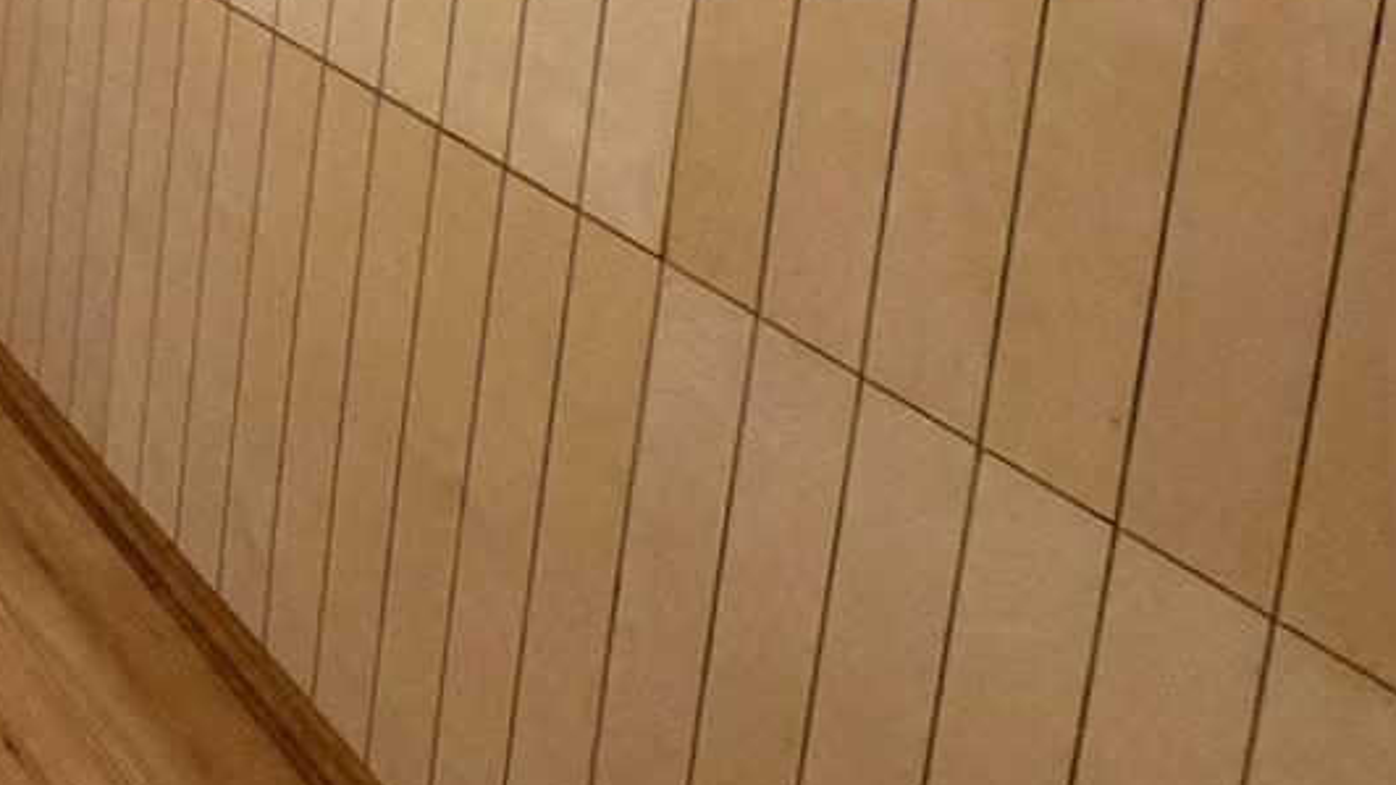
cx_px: -150
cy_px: -411
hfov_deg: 38.8
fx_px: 1591
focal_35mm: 43
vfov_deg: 22.4
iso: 400
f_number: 2.2
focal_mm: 2.22
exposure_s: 1/60
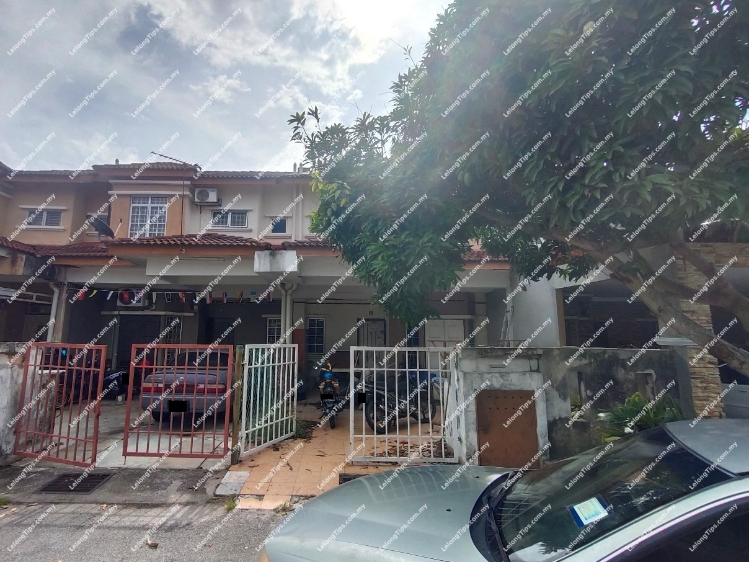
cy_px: 281
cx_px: 374
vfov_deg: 78.1
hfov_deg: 94.5
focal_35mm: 16
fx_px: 346
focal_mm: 1.66
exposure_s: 1/832
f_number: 2.2
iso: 50
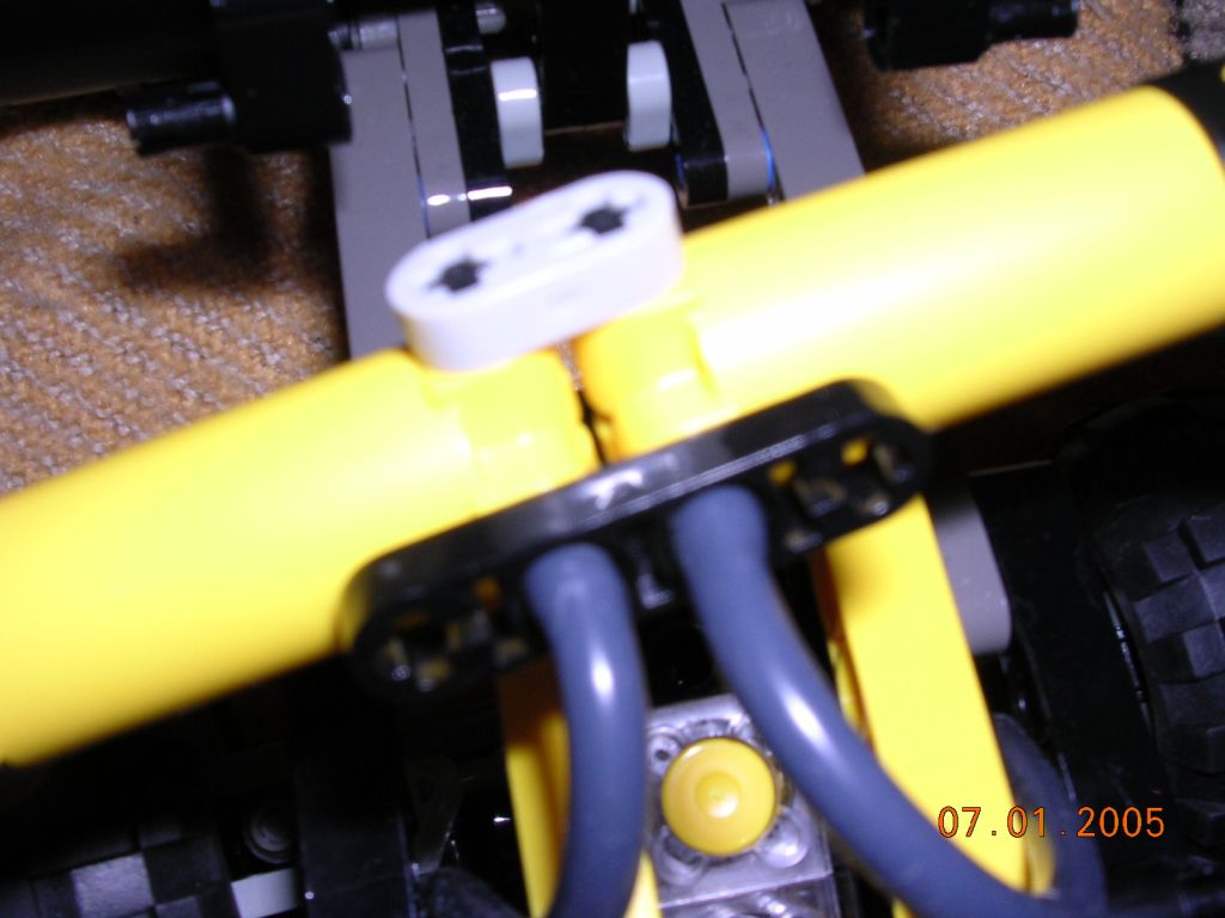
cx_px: 612
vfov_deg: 37.7
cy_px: 459
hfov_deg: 49.0
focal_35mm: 38
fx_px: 1345
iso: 100
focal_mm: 5.8
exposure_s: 1/60.1
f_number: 5.6
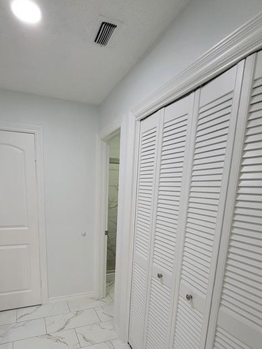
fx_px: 192
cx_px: 114
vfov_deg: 82.0
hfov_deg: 68.4
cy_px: 230
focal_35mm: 19
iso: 125
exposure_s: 1/60
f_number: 2.2
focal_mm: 2.2
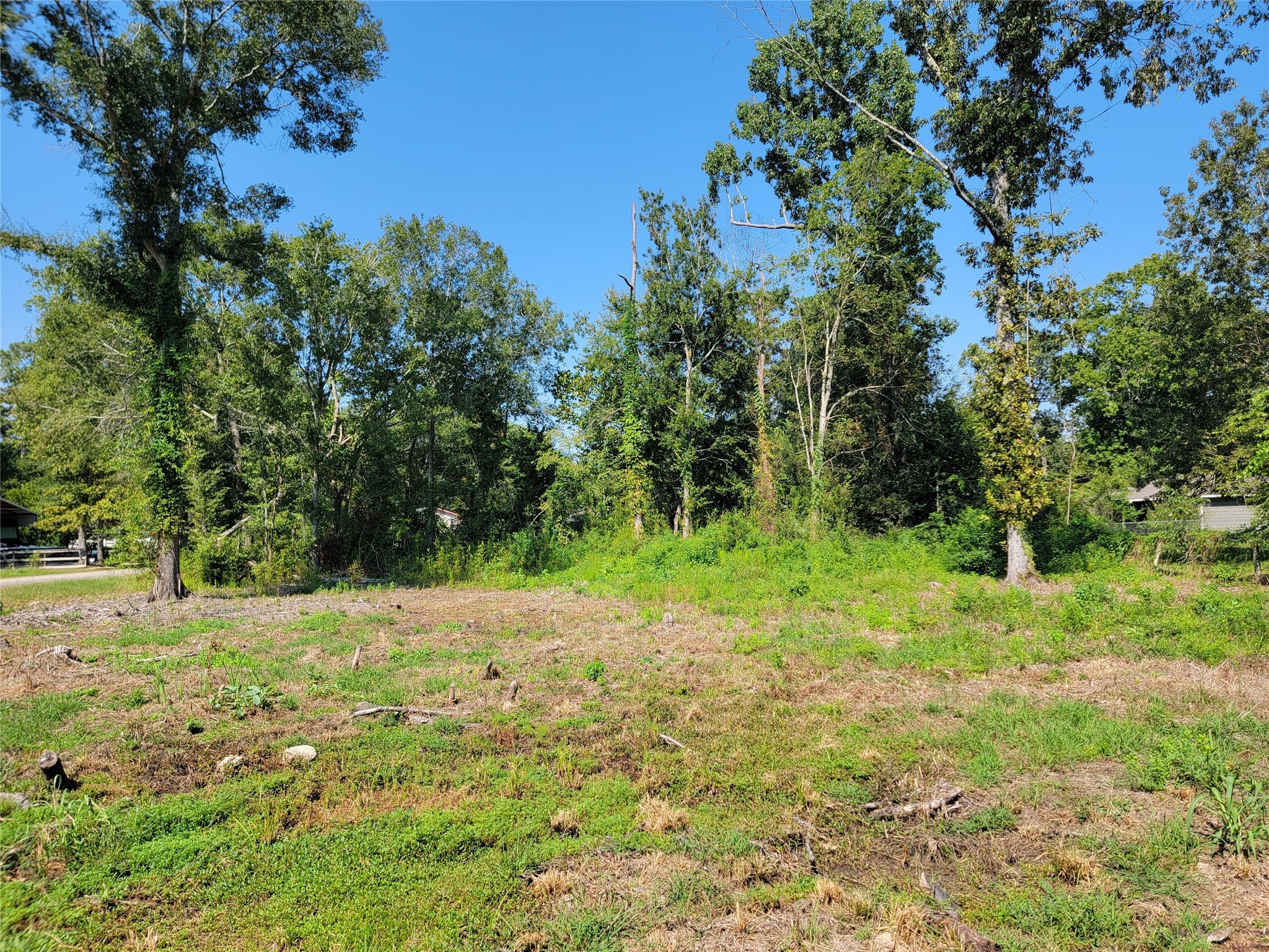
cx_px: 634
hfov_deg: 71.6
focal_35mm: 24
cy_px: 476
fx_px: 880
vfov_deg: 56.8
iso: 16
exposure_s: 1/575
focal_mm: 6.7
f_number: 1.8
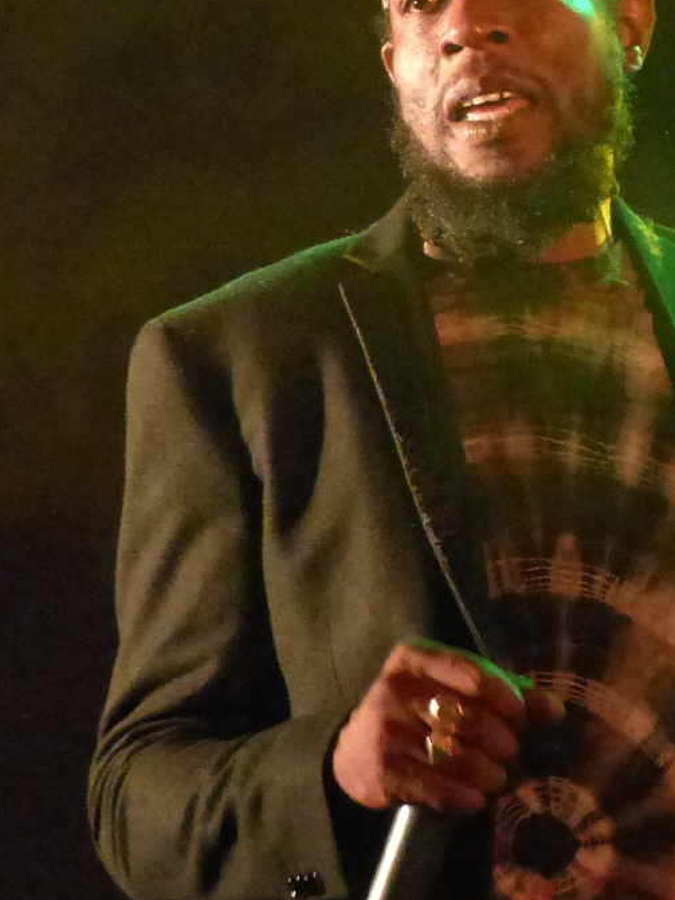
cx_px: 432
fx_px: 4963
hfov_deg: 7.8
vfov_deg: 10.3
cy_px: 318
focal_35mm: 191
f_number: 2.8
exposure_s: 1/60
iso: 1600
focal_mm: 23.1
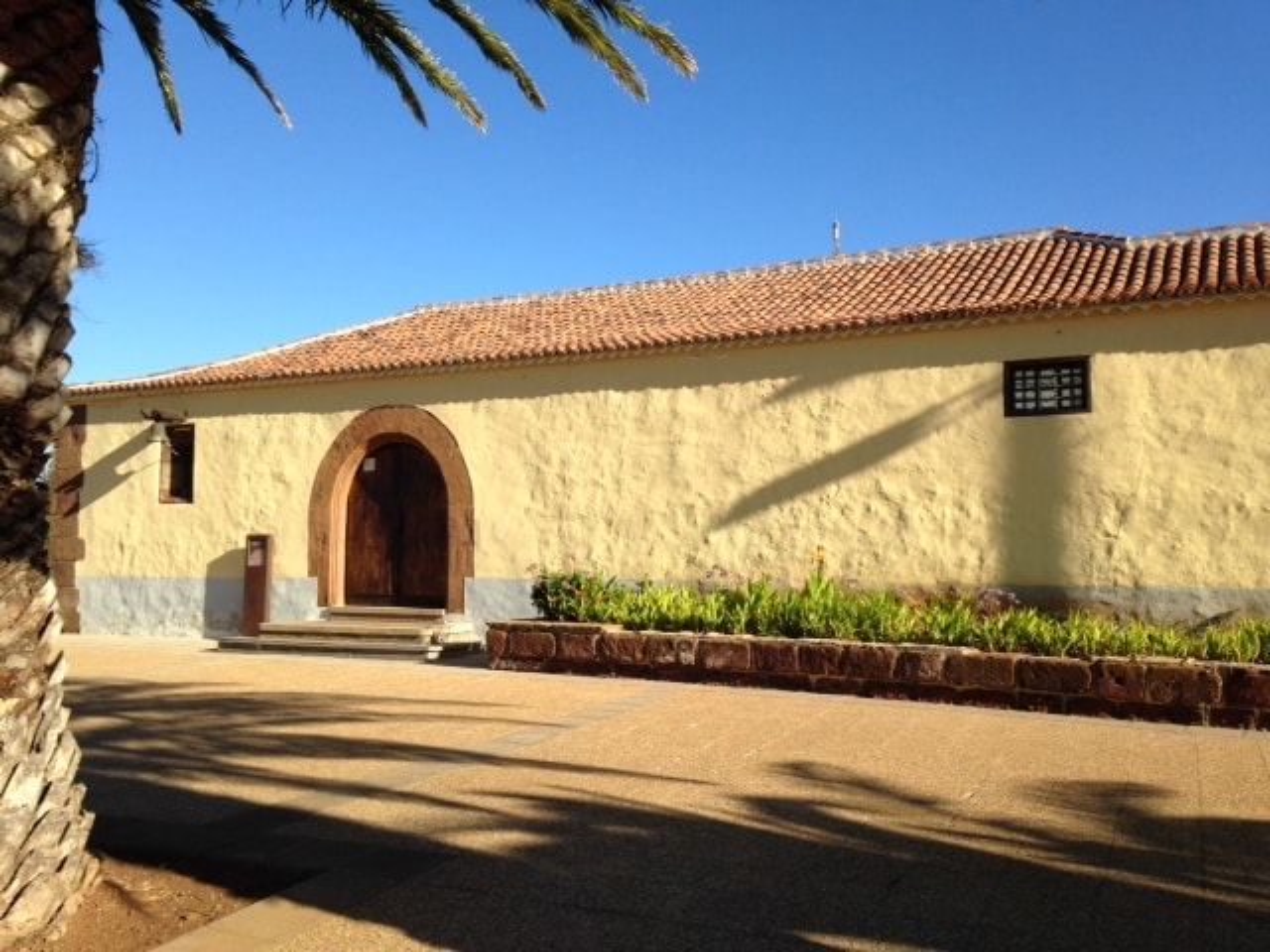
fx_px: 1211
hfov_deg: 55.4
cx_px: 635
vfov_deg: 42.9
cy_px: 476
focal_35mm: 33
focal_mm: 4.12
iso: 50
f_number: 2.4
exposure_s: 1/1261
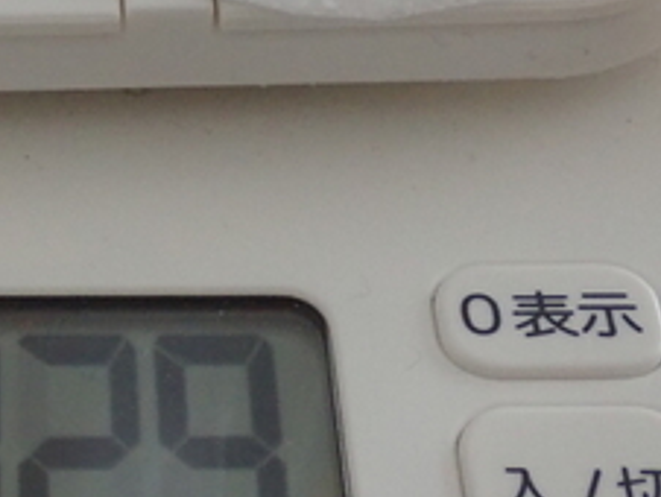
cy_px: 199
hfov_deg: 15.7
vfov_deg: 12.2
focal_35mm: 122
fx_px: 2332
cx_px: -41
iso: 800
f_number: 3.1
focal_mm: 8.41
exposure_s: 1/100
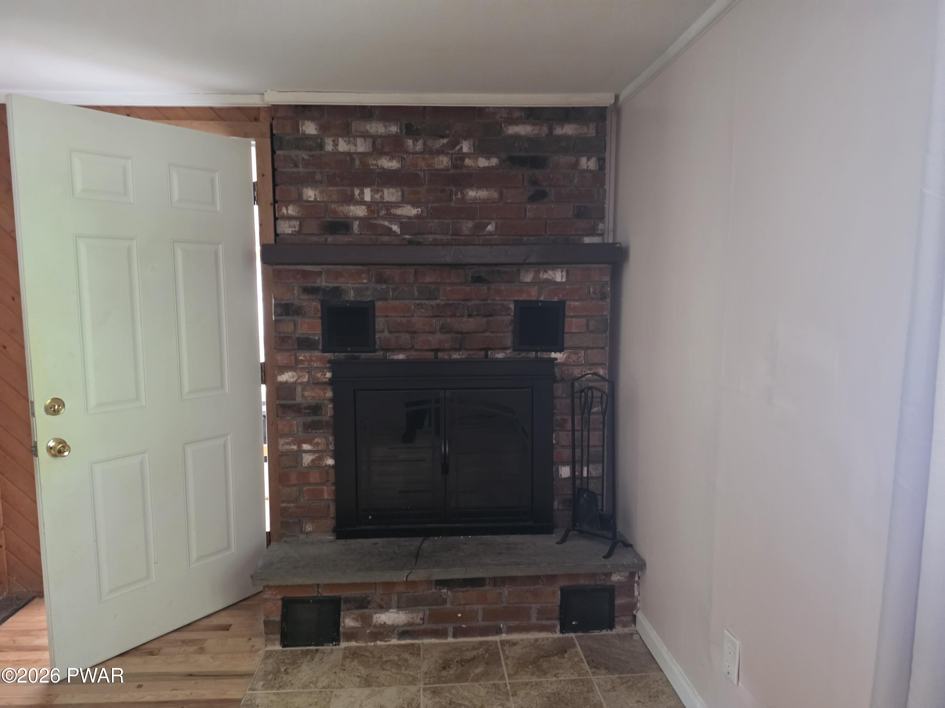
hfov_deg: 73.9
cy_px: 354
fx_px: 628
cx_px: 472
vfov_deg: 58.9
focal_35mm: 23
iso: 1000
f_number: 1.4
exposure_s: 1/30
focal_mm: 6.5
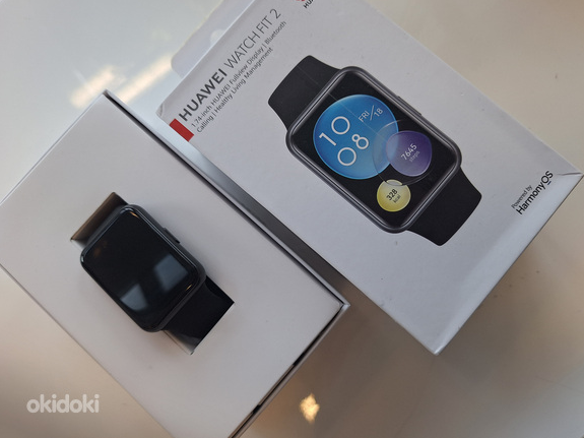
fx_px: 405
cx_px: 303
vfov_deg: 56.8
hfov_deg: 71.6
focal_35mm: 24
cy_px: 210
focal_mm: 5.54
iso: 100
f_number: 1.8
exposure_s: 1/50
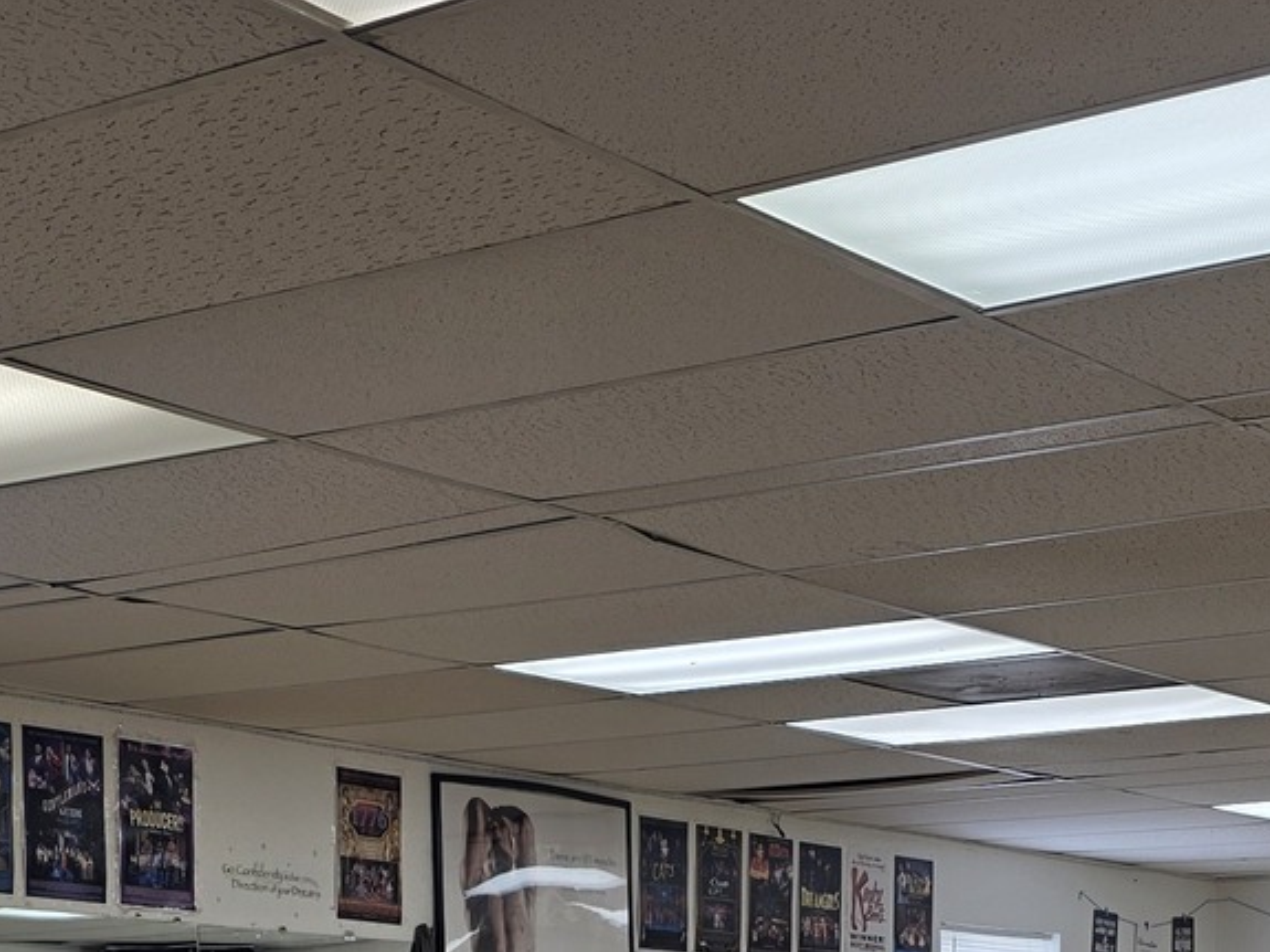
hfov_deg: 24.4
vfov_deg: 16.6
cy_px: 1467
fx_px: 2934
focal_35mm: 80
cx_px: 610
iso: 32
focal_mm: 6.3
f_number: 1.7
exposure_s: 1/120
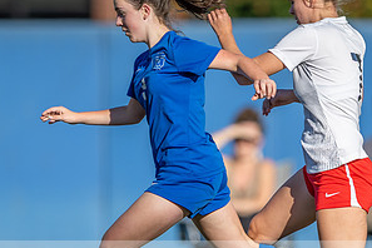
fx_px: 13288
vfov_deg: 1.1
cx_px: 311
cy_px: 205
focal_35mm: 1286
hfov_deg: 1.6
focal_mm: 400
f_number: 3.2
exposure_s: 1/1000
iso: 64
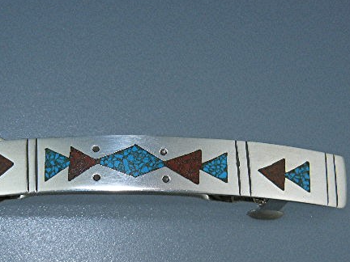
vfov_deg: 13.0
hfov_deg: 17.3
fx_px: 1153
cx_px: 141
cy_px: 164
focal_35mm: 114
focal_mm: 13.9
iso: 200
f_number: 4.3
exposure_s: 1/30
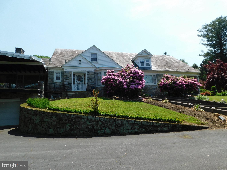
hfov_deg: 73.9
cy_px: 85
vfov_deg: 58.9
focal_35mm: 23
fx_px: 151
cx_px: 114
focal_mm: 4
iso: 125
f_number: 3
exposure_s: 1/1250
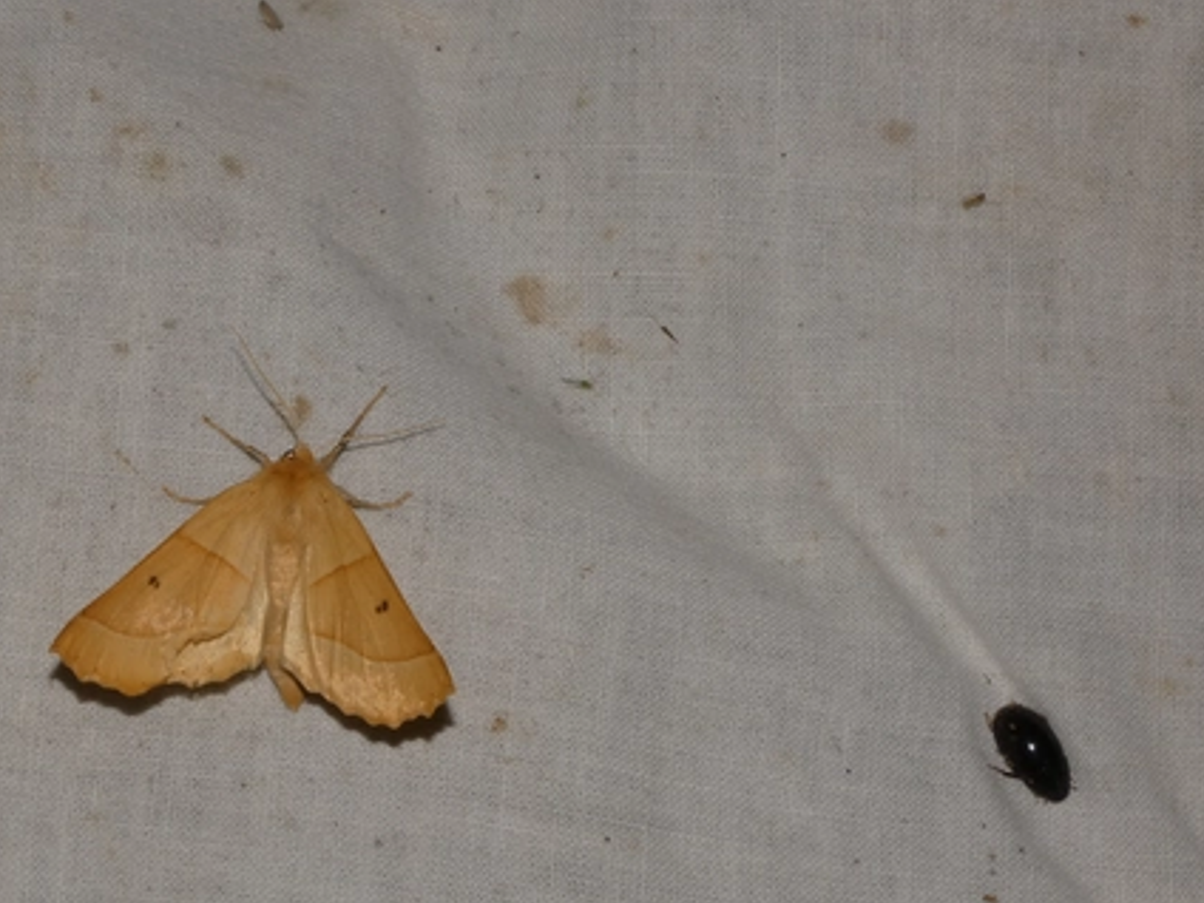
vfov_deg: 8.2
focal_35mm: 181
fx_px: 6295
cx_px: 332
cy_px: 611
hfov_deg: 10.9
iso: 80
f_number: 8
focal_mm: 21.5
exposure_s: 1/400
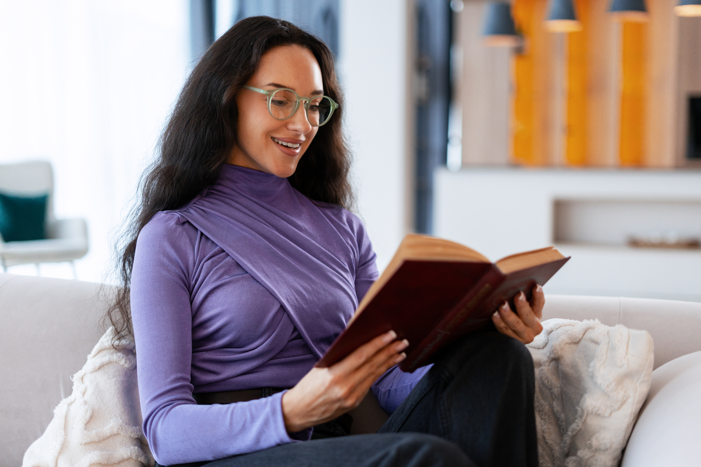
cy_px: 234
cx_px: 350
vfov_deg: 27.0
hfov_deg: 39.6
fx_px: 974
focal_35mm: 50
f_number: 2
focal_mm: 50
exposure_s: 1/200
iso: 640
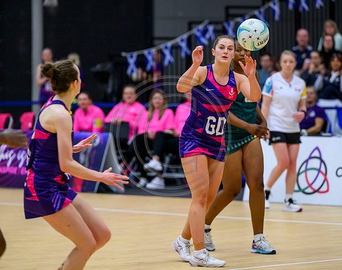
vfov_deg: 6.9
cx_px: 203
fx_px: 2255
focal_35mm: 224
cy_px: 135
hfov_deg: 8.7
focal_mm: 200
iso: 5000
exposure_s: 1/1000
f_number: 3.5
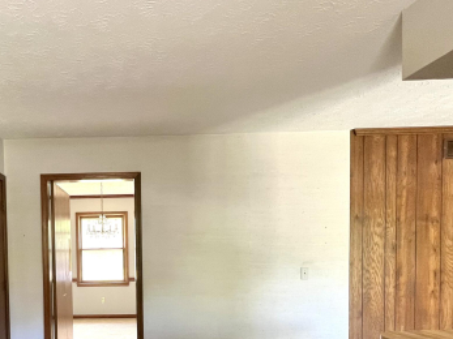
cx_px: 106
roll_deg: +1.1
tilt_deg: -3.1
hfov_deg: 64.7
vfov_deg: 52.0
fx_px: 327
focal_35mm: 25
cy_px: 262
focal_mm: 1.57
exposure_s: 1/60
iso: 320
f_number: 1.8
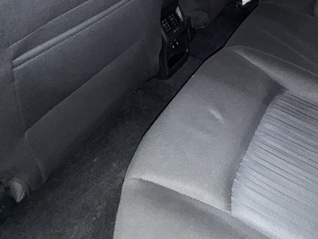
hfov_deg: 51.0
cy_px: -18
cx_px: 265
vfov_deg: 36.9
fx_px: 303
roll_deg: +0.2
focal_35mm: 33
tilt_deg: -23.0
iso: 400
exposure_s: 1/18
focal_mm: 2.22
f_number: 2.2
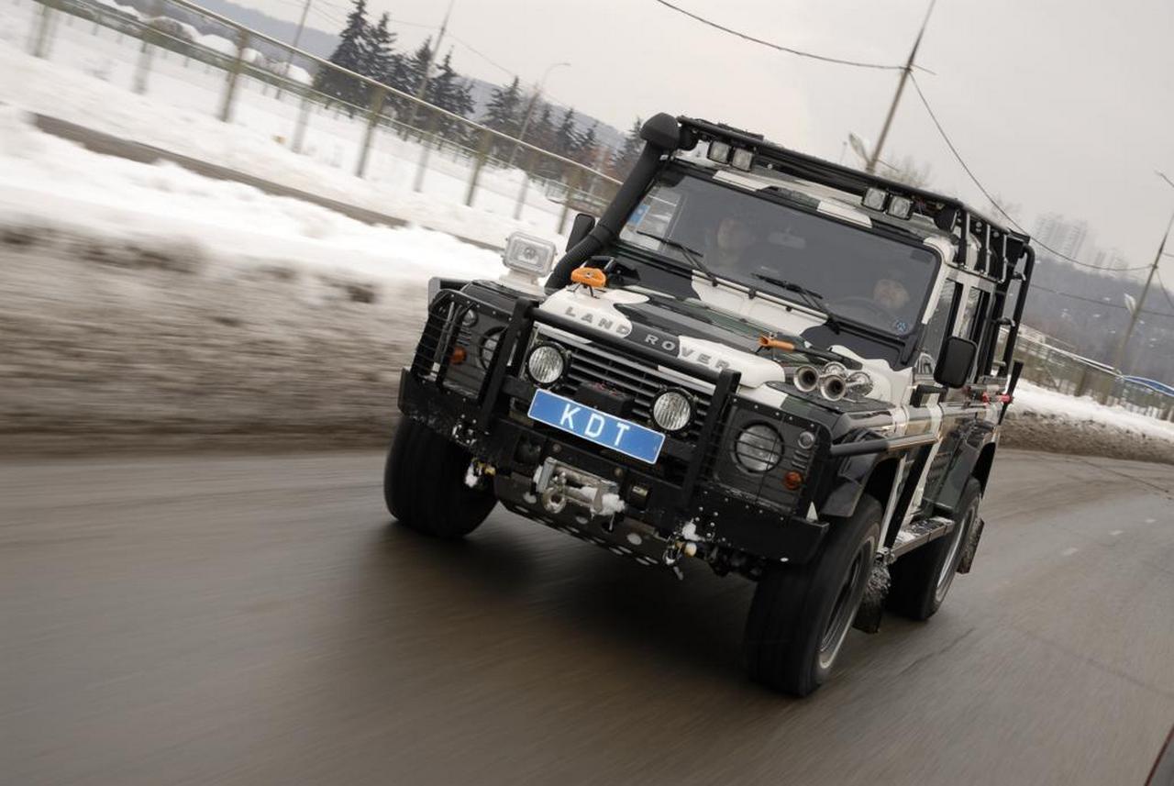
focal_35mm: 52
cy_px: 393
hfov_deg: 37.8
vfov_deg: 25.8
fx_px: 1714
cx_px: 587
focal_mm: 35
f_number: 5.6
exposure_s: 1/50
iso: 100
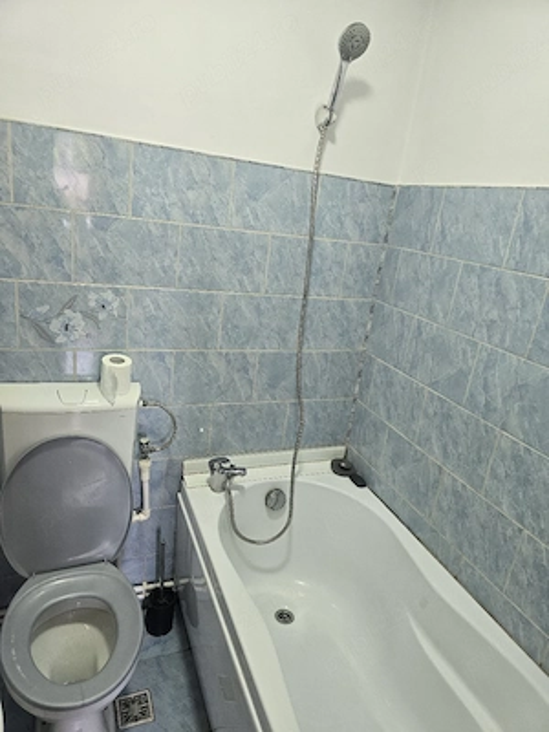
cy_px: 366
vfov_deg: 73.9
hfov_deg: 58.9
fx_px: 486
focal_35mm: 23
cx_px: 274
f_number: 1.7
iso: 160
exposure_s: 1/101
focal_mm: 6.3
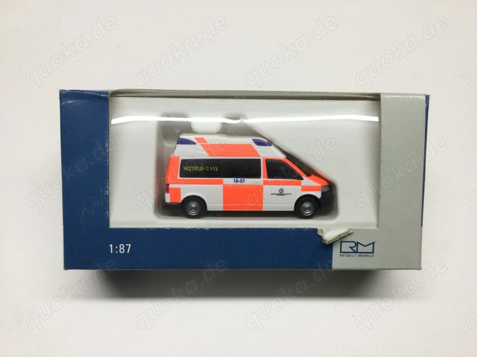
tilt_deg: -67.1
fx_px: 427
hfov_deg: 58.4
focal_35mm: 31
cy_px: 178
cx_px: 238
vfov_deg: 45.4
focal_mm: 3.3
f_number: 2.4
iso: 32
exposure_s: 1/33
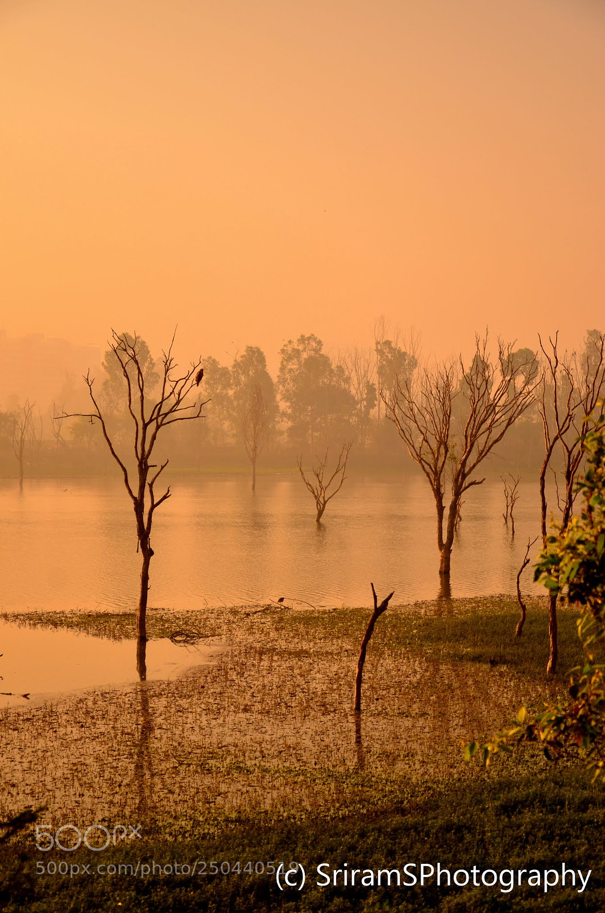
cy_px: 456
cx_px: 302
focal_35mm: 72
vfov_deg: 28.1
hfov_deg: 18.8
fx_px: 1823
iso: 200
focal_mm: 48
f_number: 4.8
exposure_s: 1/1250
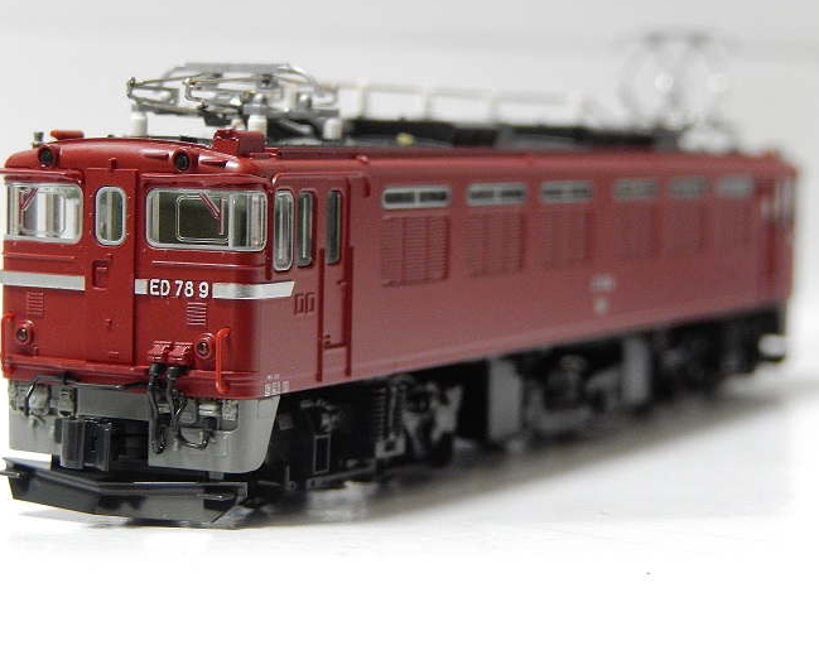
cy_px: 328
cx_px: 409
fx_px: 2424
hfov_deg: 19.2
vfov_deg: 15.4
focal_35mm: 100
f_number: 5.2
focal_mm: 17
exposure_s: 1/6
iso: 800
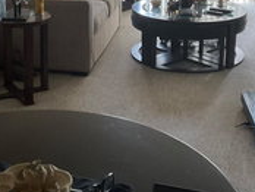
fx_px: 524
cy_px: 1
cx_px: 134
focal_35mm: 71
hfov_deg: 27.4
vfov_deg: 20.1
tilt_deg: -15.7
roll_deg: -1.0
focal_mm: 3
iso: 64
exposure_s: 1/60
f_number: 1.8
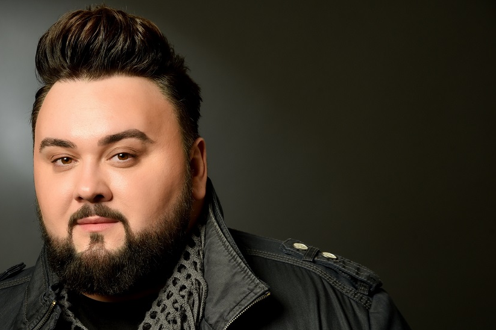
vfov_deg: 11.0
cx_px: 153
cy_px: 240
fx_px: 1708
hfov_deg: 16.5
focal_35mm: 124
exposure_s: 1/200
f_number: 9
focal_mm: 85
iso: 100
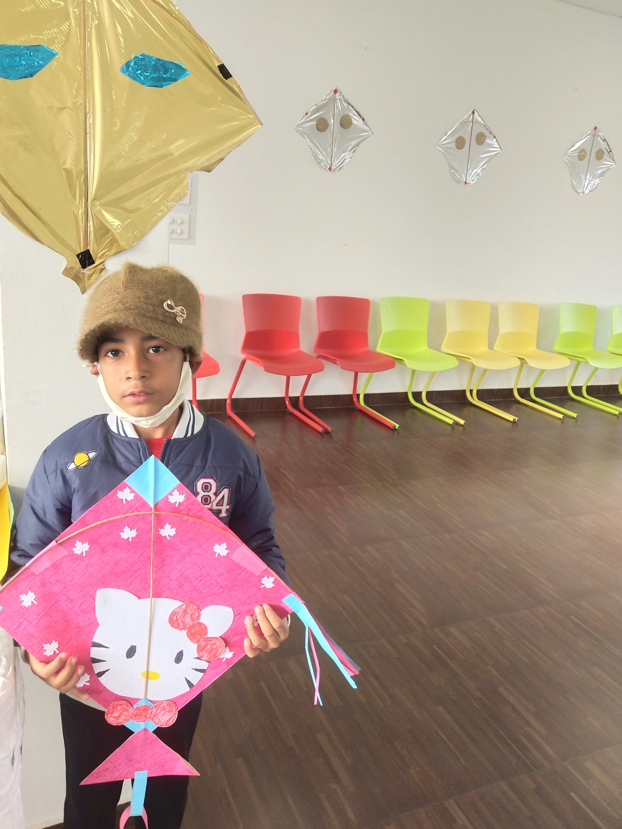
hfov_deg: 45.4
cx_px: 307
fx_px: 743
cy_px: 406
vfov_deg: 58.3
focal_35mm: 31
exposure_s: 1/100
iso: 96
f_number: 1.8
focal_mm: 3.95
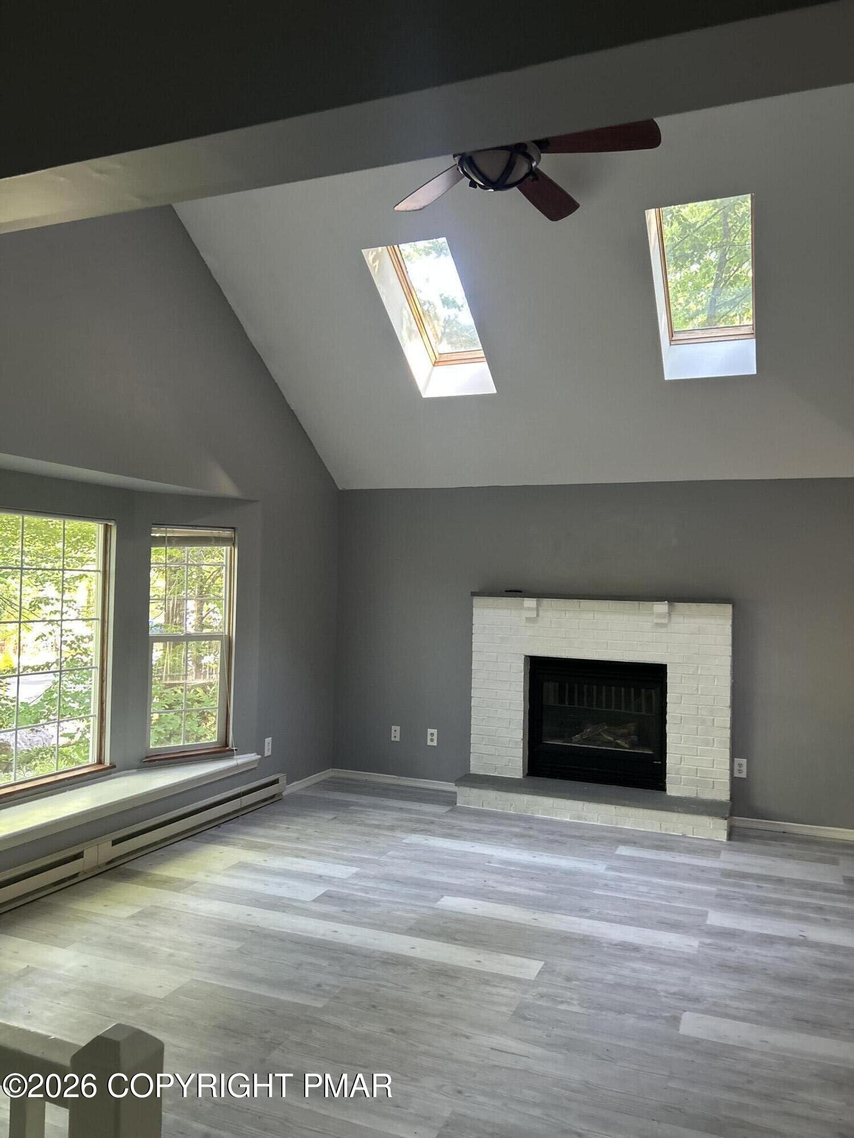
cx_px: 427
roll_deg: -2.4
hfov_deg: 53.1
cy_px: 569
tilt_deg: +0.5
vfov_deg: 67.3
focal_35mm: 26
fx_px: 855
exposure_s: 1/60
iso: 320
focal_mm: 5.7
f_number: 1.5
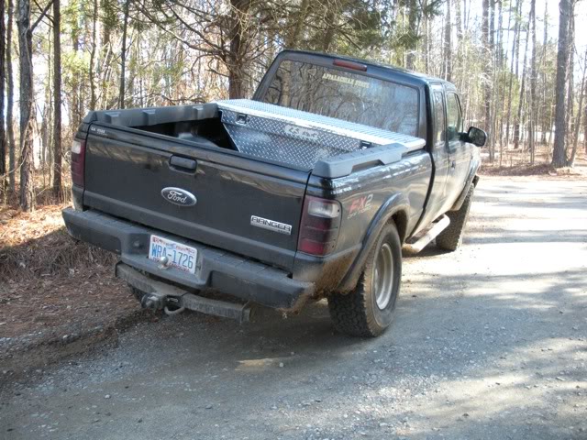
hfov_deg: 51.4
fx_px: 610
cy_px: 220
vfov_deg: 39.7
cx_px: 294
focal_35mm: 36
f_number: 3.5
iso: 144
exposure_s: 1/60
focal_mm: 6.3
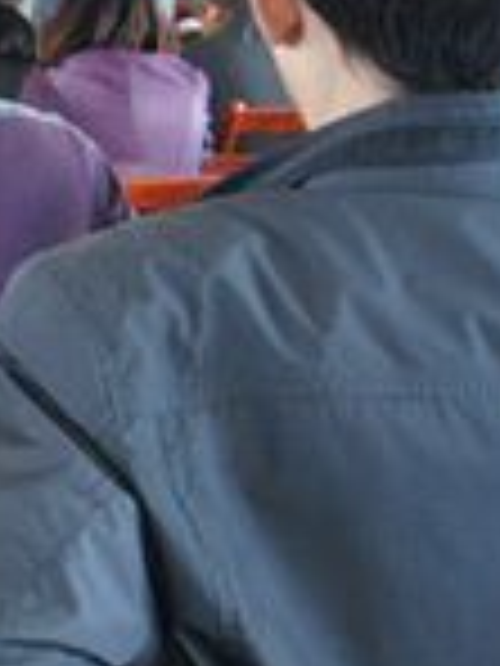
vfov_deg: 20.2
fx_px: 1868
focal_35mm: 97
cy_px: 230
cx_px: -473
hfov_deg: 13.3
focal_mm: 20
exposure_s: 1/40
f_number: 7.1
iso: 1600
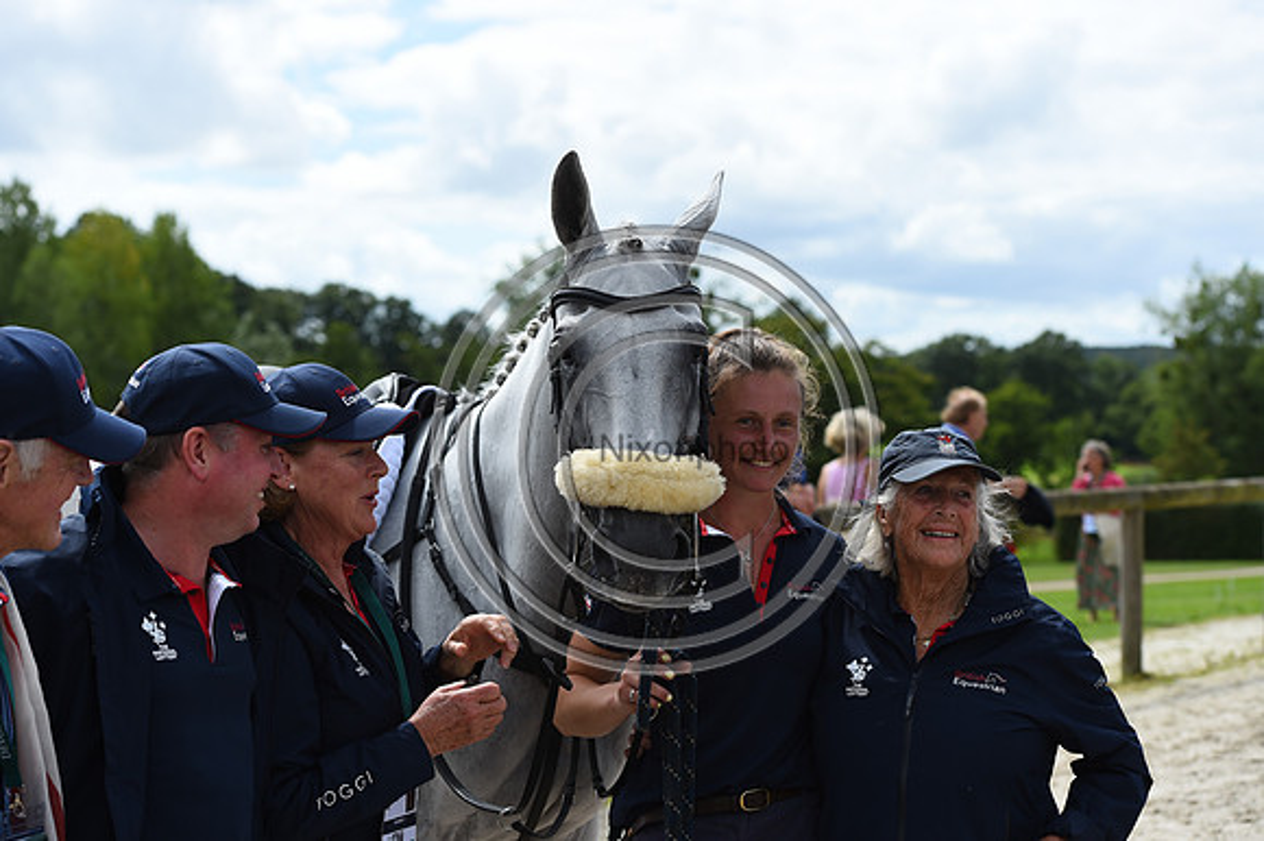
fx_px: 2456
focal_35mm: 70
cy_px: 420
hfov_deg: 28.9
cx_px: 632
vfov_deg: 19.4
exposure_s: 1/1000
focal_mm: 70
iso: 125
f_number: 5
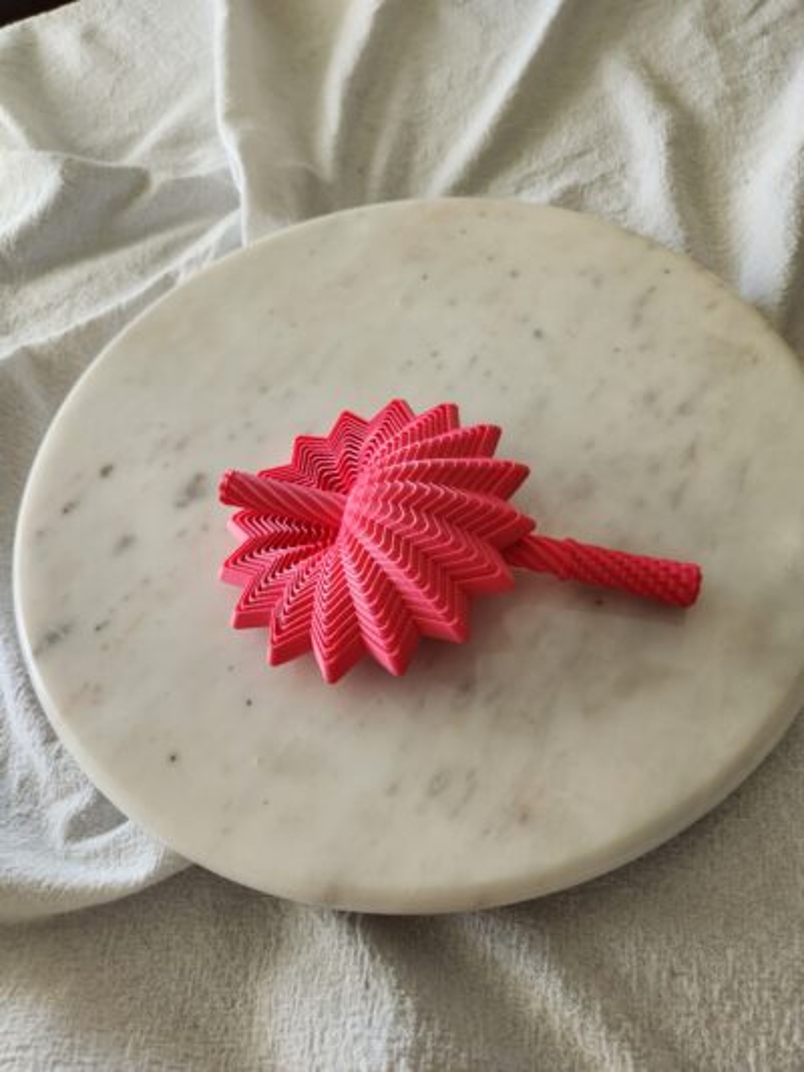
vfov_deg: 73.9
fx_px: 712
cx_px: 402
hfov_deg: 58.9
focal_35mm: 23
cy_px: 536
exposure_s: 1/180
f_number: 1.8
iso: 160
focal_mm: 5.4
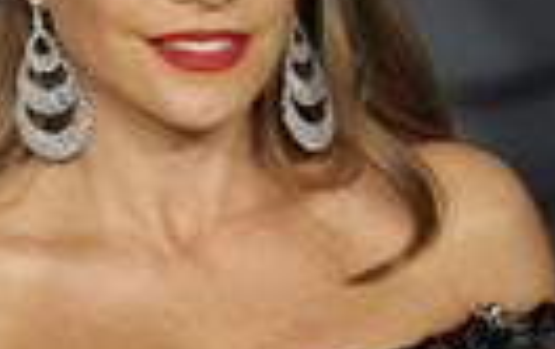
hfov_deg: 3.9
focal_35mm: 537
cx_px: -34
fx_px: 8136
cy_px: -8
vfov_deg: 2.5
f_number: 2.8
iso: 800
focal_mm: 155
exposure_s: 1/400
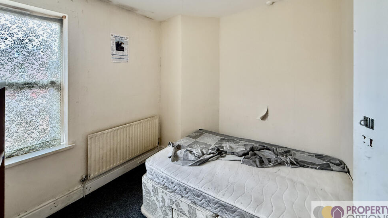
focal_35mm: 16
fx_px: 165
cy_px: 75
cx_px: 189
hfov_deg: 99.4
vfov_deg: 65.6
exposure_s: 1/70
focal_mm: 2.22
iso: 400
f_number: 2.2
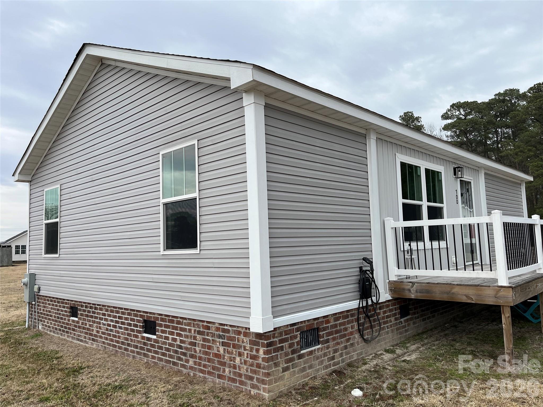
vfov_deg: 53.1
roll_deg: +2.4
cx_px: 272
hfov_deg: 67.3
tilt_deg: +6.1
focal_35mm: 26
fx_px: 408
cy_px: 204
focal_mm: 5.1
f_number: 1.6
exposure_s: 1/833
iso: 50
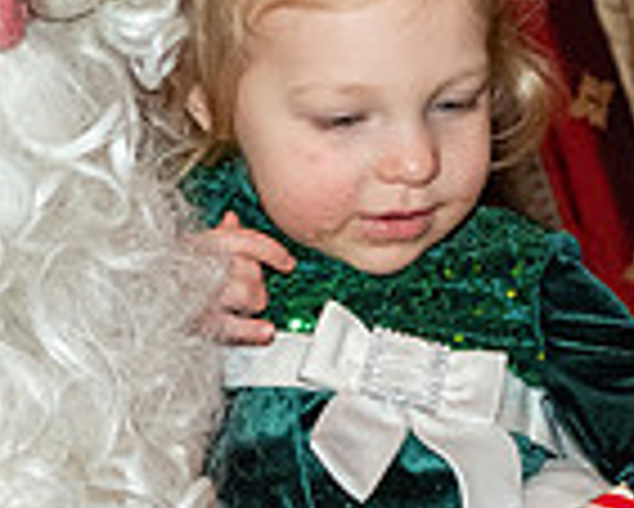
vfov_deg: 5.8
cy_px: 443
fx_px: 5013
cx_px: 117
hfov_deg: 7.2
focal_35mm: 267
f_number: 4
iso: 2500
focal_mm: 46.3
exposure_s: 1/125
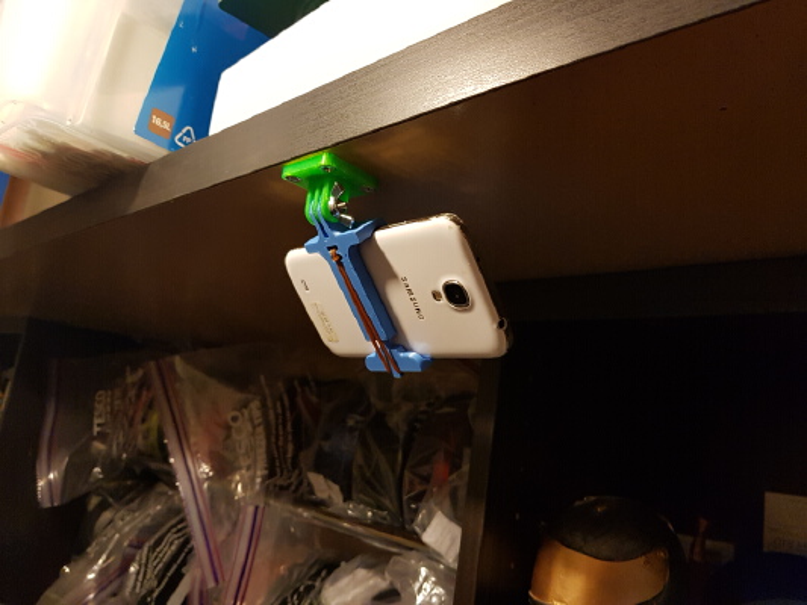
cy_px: 302
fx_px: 606
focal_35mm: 26
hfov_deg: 67.3
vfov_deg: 53.1
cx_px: 404
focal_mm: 4.2
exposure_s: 1/33
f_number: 1.7
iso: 200
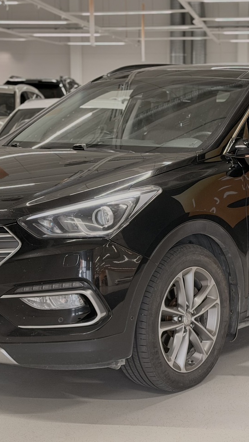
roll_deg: +0.3
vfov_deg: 27.2
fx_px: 915
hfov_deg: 15.5
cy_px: 228
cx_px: 155
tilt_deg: -8.5
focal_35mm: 78
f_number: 1.78
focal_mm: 6.76
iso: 160
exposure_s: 1/100
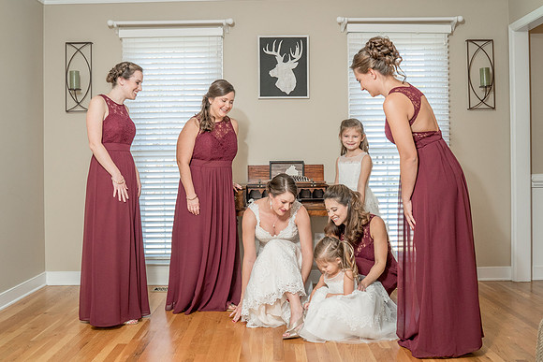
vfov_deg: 34.5
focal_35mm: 39
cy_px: 168
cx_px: 266
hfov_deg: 49.9
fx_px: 584
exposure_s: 1/100
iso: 2000
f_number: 5.6
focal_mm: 35
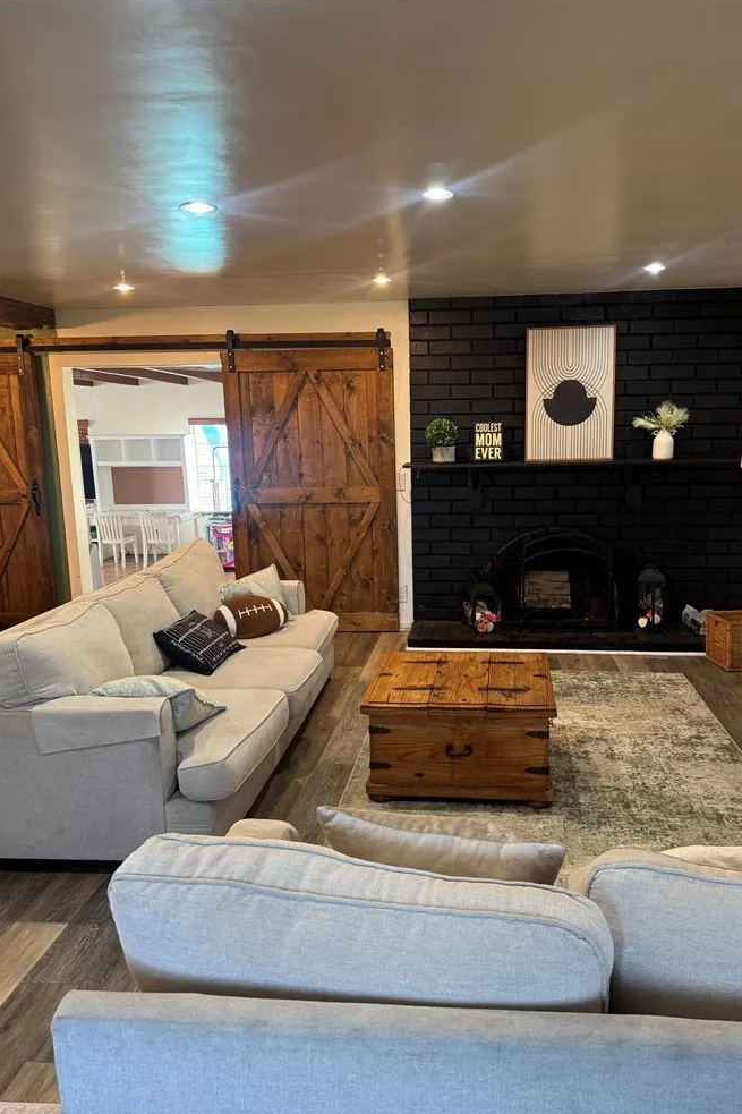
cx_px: 416
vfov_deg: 69.4
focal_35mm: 26
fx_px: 804
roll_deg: +1.0
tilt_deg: -11.8
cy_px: 575
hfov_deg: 49.4
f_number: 1.78
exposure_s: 1/60
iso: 320
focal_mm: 6.76
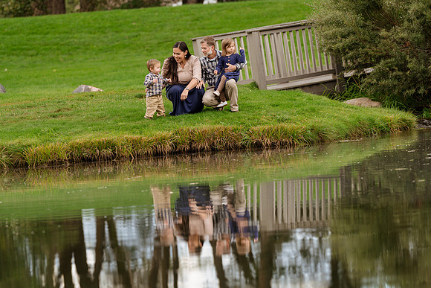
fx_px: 2395
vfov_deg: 6.9
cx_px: 216
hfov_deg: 10.3
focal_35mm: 200
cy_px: 144
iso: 200
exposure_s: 1/200
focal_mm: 200
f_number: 4.5
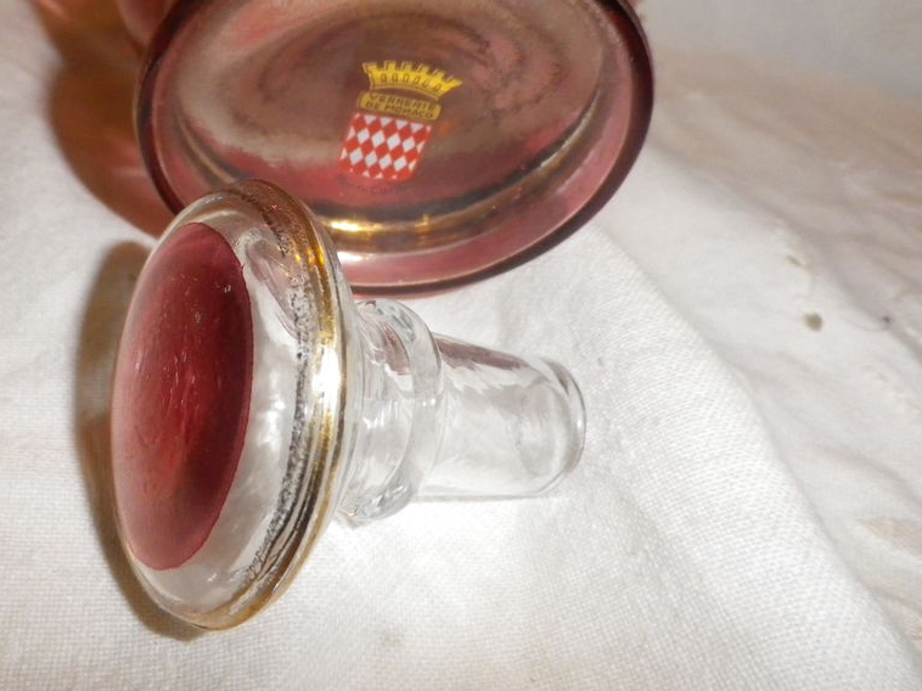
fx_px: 879
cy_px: 263
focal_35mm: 33
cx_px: 332
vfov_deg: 42.6
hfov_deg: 54.6
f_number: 7.1
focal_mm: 4.5
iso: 400
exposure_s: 1/50
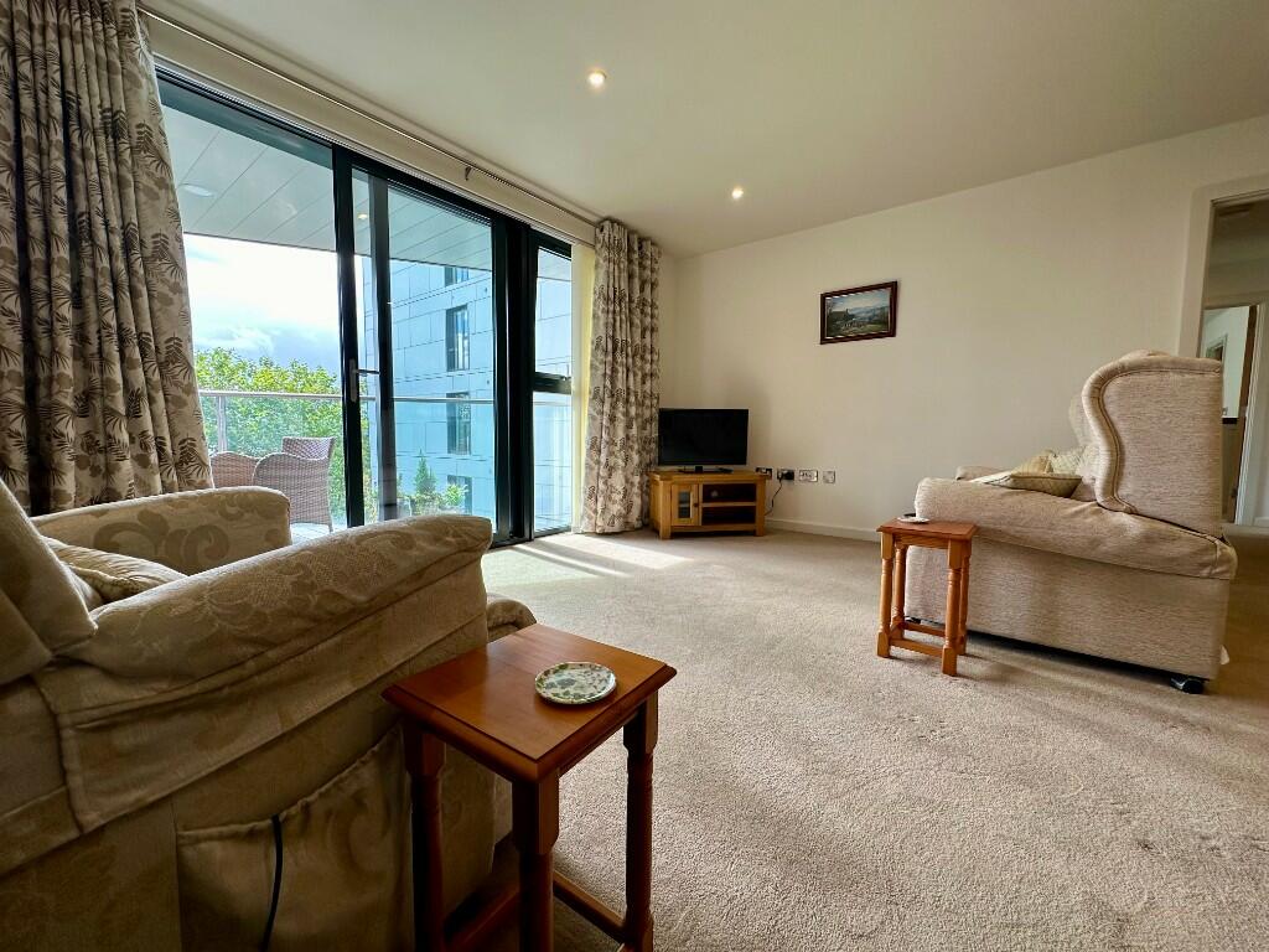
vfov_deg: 85.7
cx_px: 634
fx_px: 513
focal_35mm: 14
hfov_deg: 102.1
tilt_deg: -4.3
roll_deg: -0.3
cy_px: 476
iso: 40
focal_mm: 2.22
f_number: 2.2
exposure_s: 1/129
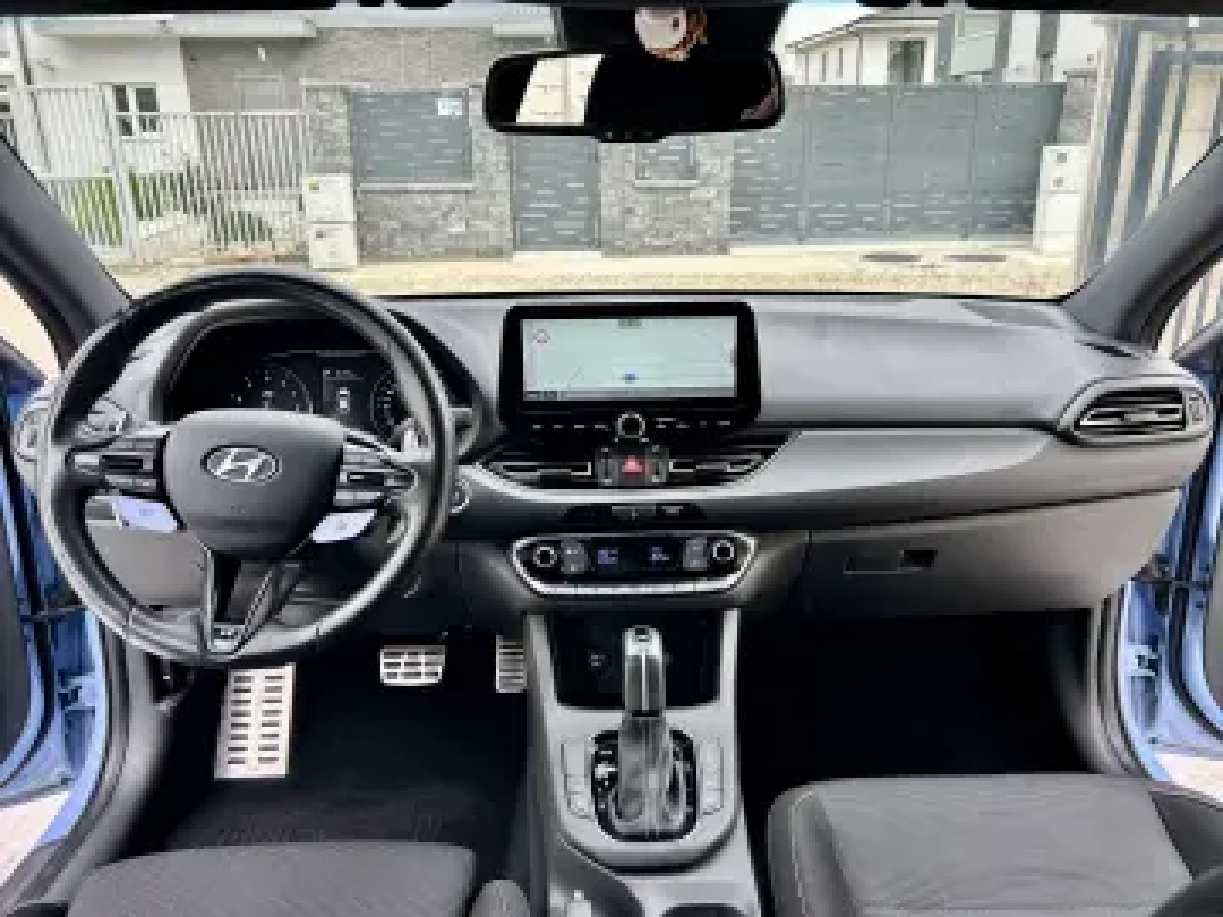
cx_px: 612
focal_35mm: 26
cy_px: 458
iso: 40
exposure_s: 1/210
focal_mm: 5.7
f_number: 1.5
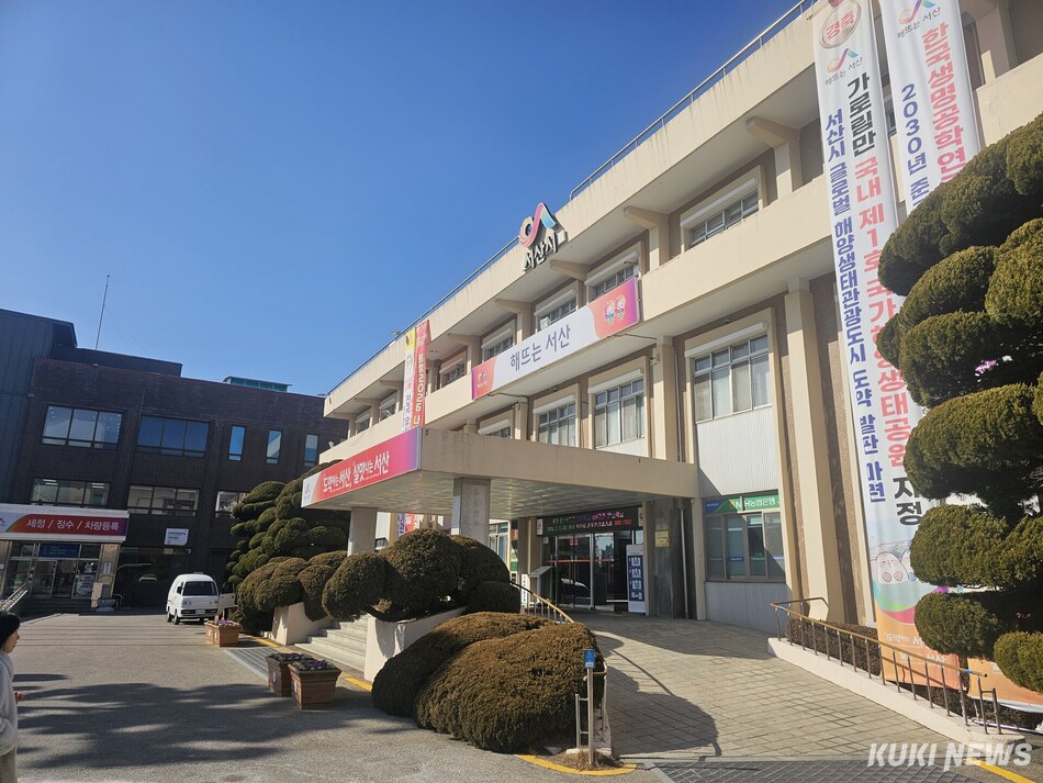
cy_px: 392
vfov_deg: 58.9
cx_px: 522
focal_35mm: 23
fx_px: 693
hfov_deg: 73.9
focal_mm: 6.3
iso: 10
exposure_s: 1/1272
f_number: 1.7
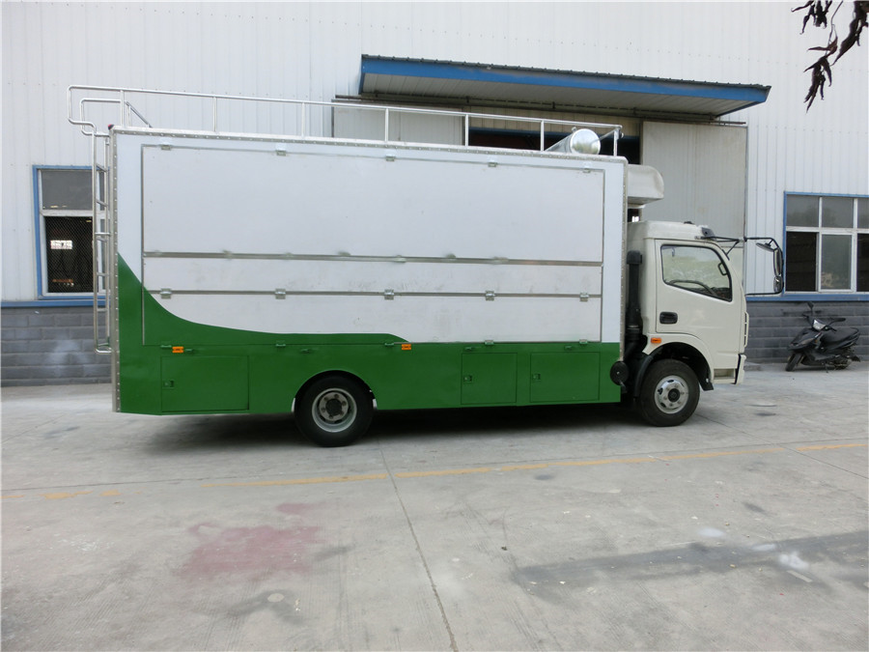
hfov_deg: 71.6
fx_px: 602
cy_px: 326
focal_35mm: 24
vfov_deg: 56.8
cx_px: 434
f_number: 3
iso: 80
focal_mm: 4.24
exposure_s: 1/400
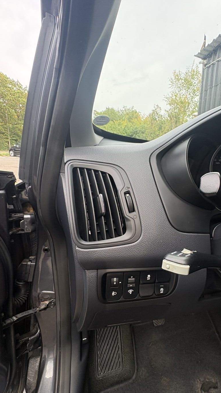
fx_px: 198
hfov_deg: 56.2
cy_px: 203
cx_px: 158
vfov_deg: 89.5
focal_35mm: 19
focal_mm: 2.22
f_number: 2.2
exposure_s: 1/130
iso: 50
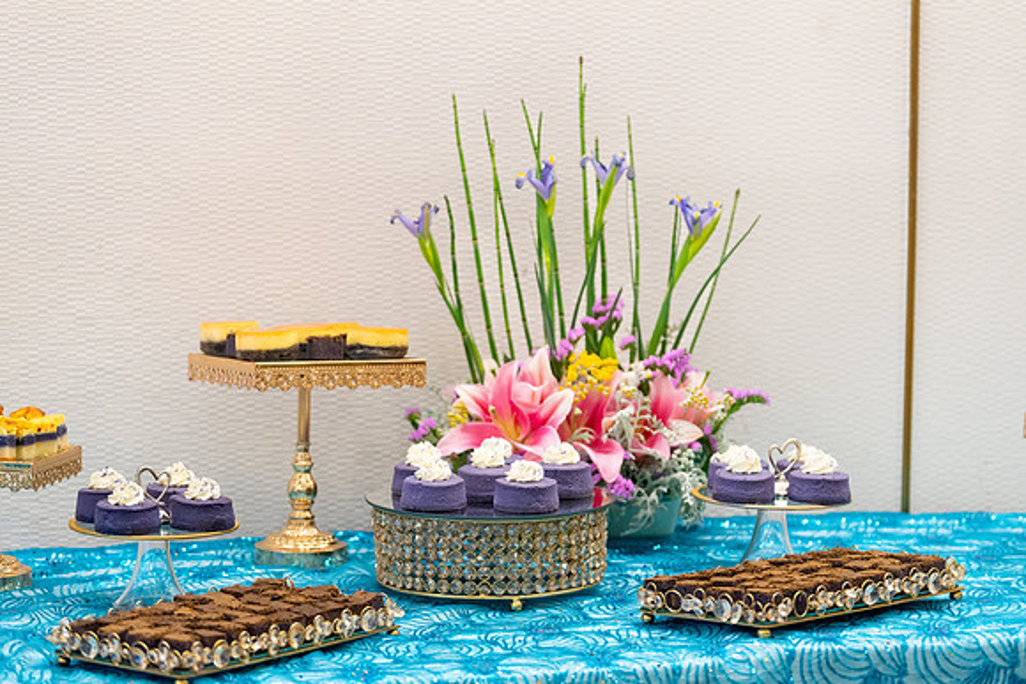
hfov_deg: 16.4
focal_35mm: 125
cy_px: 342
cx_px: 513
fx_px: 3563
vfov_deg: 11.0
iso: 1250
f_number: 2.8
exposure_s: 1/400
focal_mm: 125
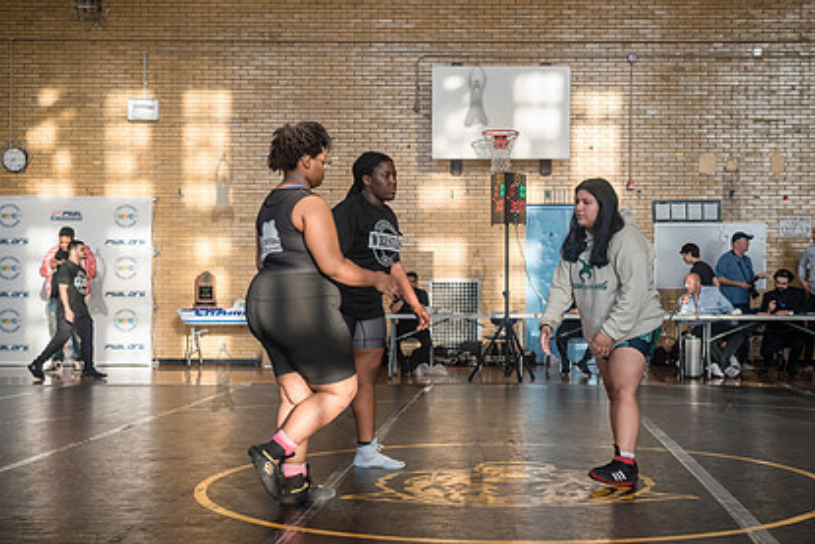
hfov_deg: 37.3
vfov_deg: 25.5
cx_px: 508
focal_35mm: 53
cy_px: 294
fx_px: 1200
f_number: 5
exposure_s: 1/320
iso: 1600
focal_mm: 35
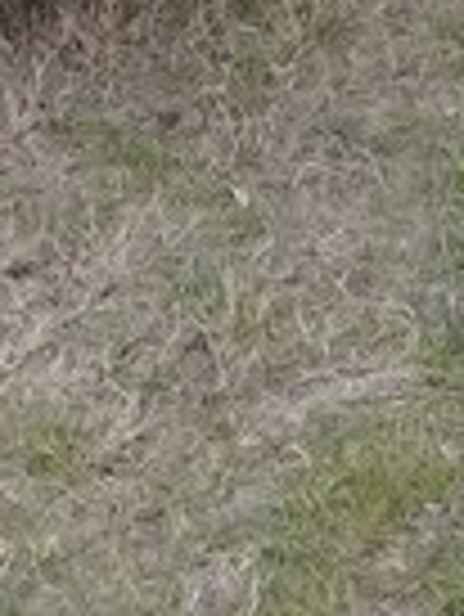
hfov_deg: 13.2
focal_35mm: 112
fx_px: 1999
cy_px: -495
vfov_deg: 15.2
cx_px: 279
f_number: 2.2
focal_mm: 3.3
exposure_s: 1/100
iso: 80
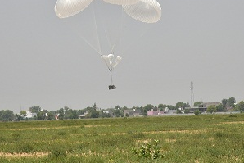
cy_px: 34
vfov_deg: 7.9
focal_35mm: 173
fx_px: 1173
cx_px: 125
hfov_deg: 11.9
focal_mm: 100
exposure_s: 1/125
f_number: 22
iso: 200
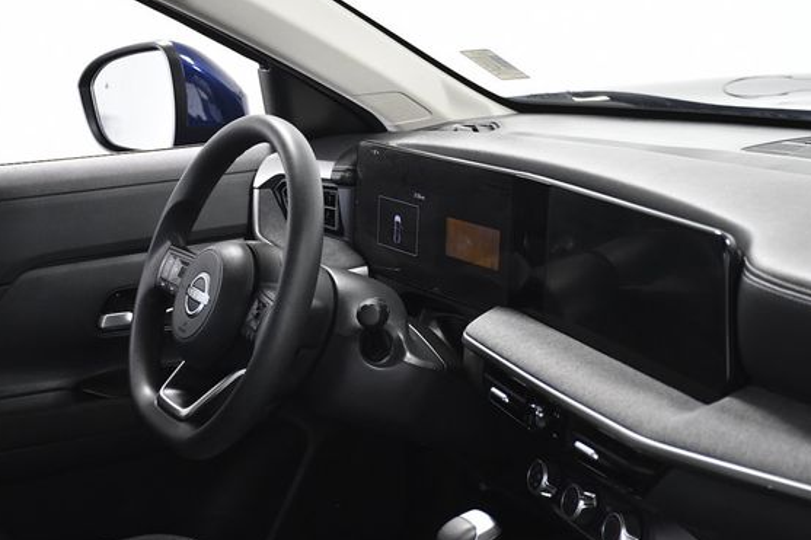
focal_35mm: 69
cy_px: 298
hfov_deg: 29.2
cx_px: 432
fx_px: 1554
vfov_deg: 19.7
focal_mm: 40
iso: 2500
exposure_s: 1/200
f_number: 4.5
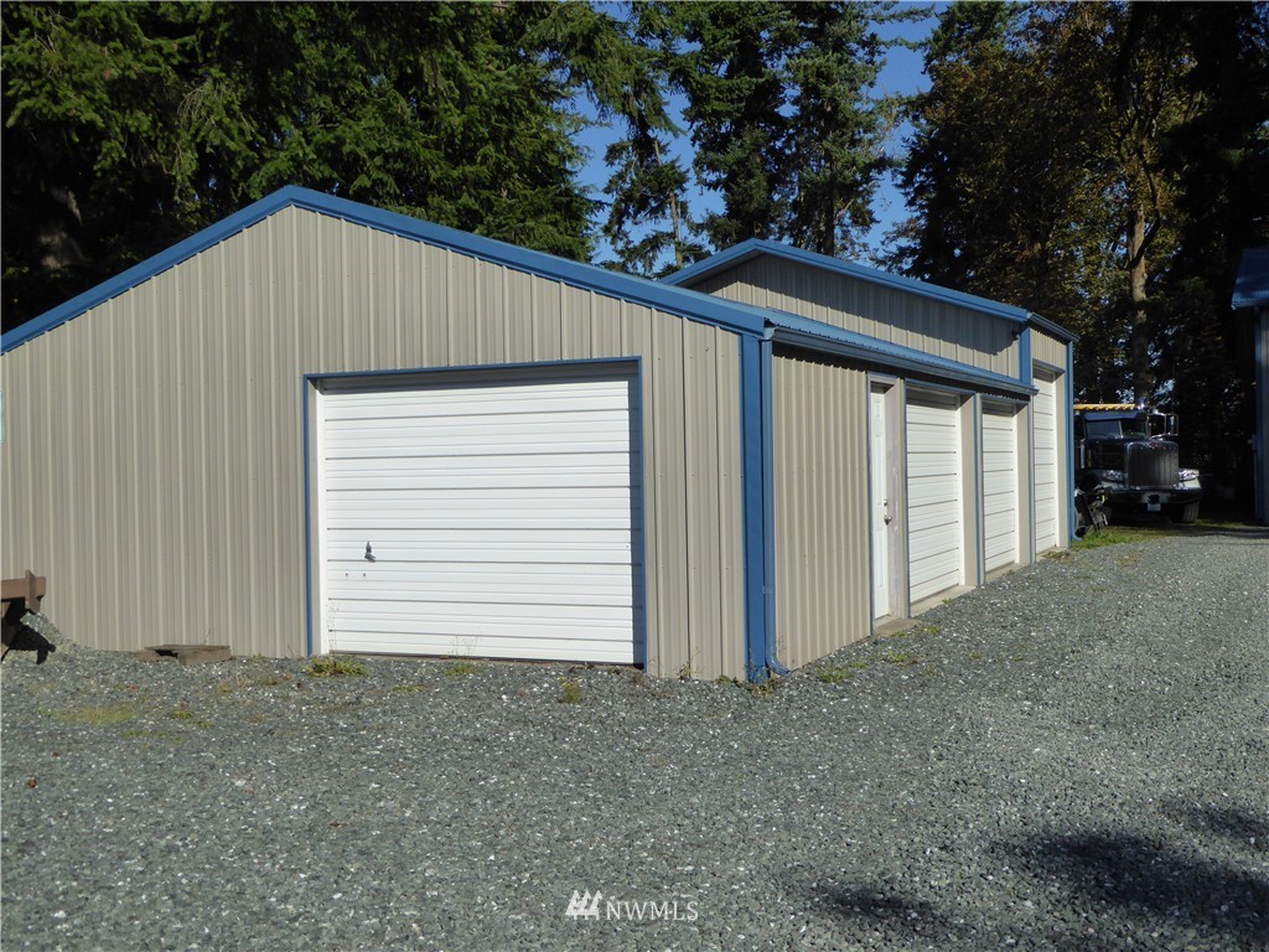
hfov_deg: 47.9
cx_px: 634
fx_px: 1430
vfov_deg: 36.8
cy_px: 476
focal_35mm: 39
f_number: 3.7
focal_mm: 6.7
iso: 160
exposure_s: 1/1600
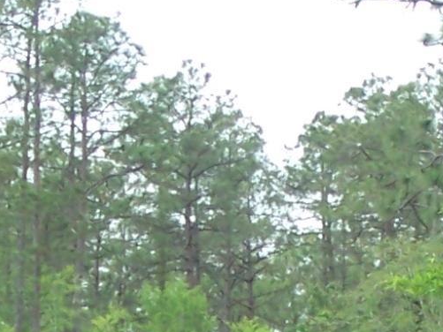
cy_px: 468
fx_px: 4519
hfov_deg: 5.6
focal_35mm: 353
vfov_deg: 4.2
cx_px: 249
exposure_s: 1/160
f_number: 3.1
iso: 64
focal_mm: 9.8
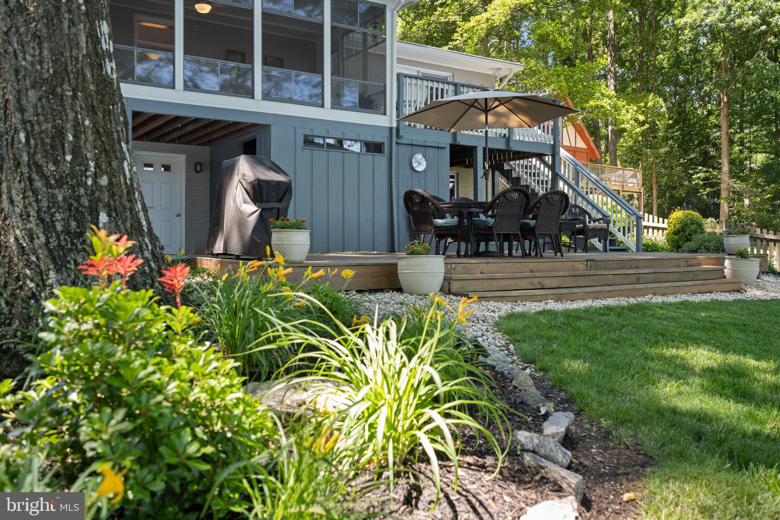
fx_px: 650
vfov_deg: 43.6
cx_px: 390
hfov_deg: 61.9
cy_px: 260
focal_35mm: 30
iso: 160
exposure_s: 1/40
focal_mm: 30
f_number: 4
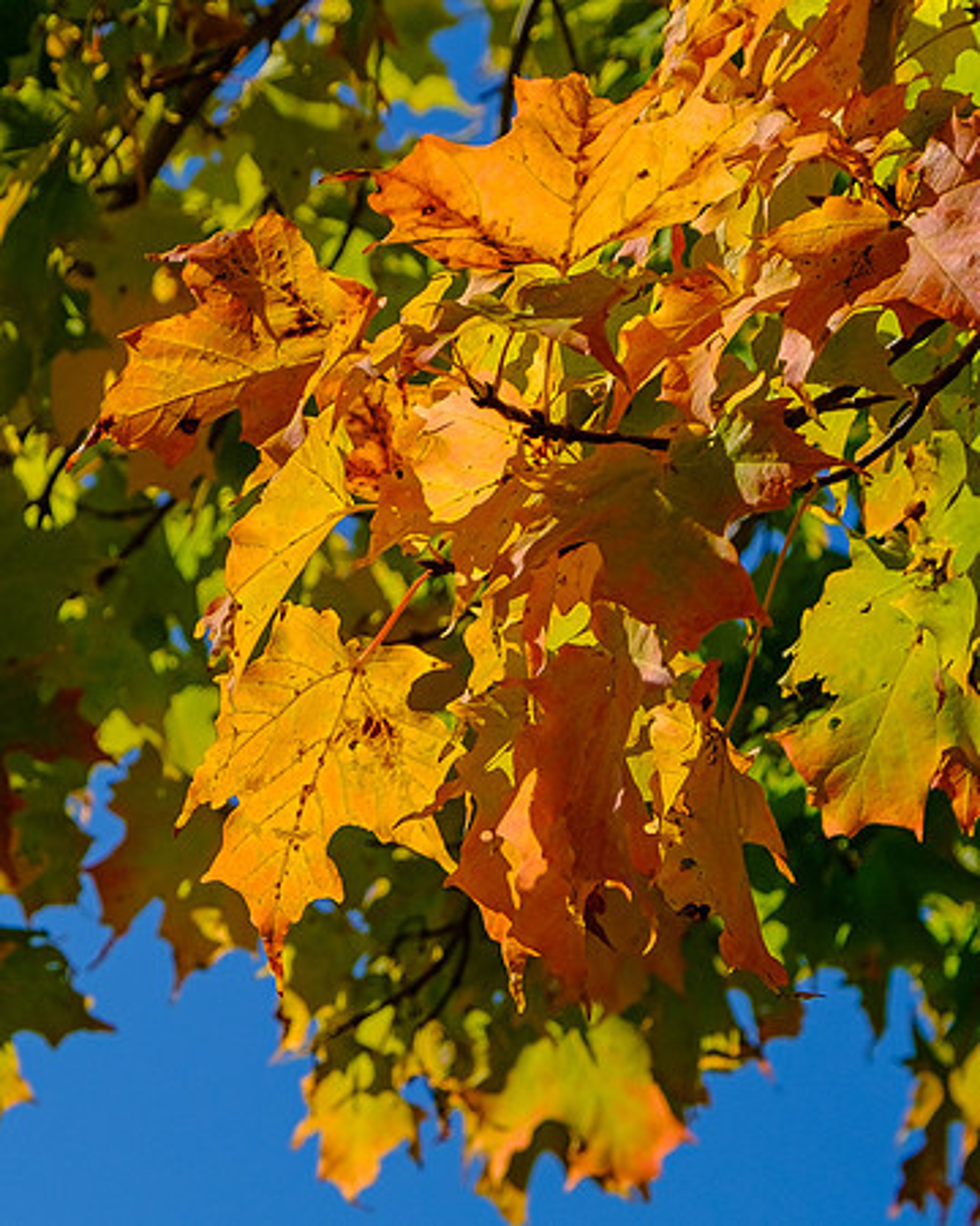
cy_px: 911
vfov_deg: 9.1
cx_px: 252
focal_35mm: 211
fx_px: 7664
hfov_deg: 7.3
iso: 160
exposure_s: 1/320
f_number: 7.1
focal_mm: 50.5
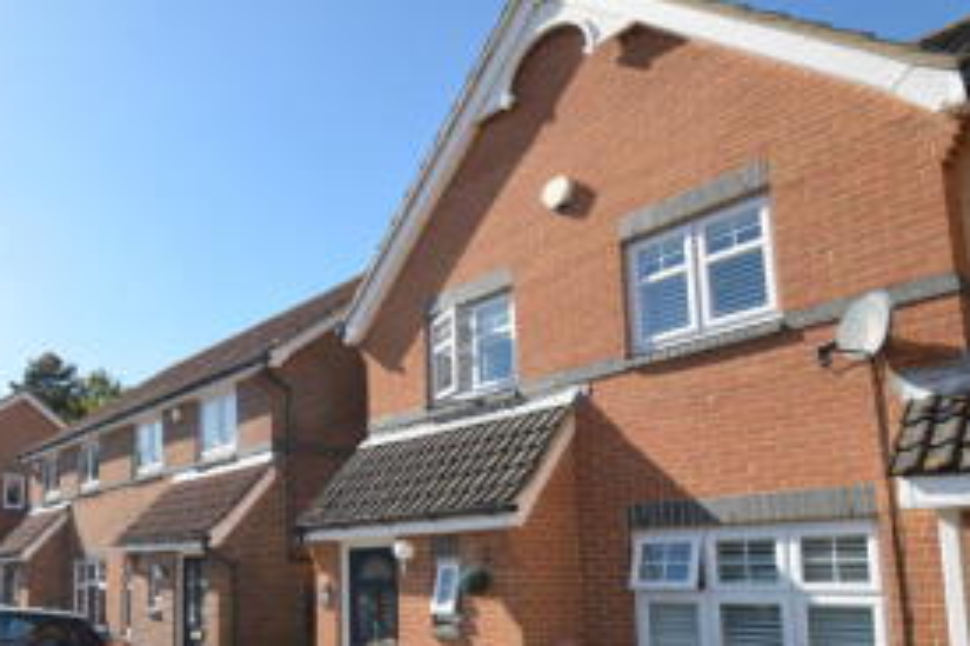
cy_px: 475
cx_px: 205
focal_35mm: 26
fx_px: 700
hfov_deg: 63.8
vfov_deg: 47.9
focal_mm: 10
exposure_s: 1/200
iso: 100
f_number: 8
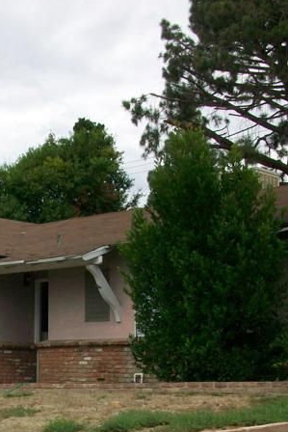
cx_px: -35
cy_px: 359
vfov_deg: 26.1
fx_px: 911
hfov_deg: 17.3
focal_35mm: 76
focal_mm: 5.7
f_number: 5.5
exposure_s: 1/250
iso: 64
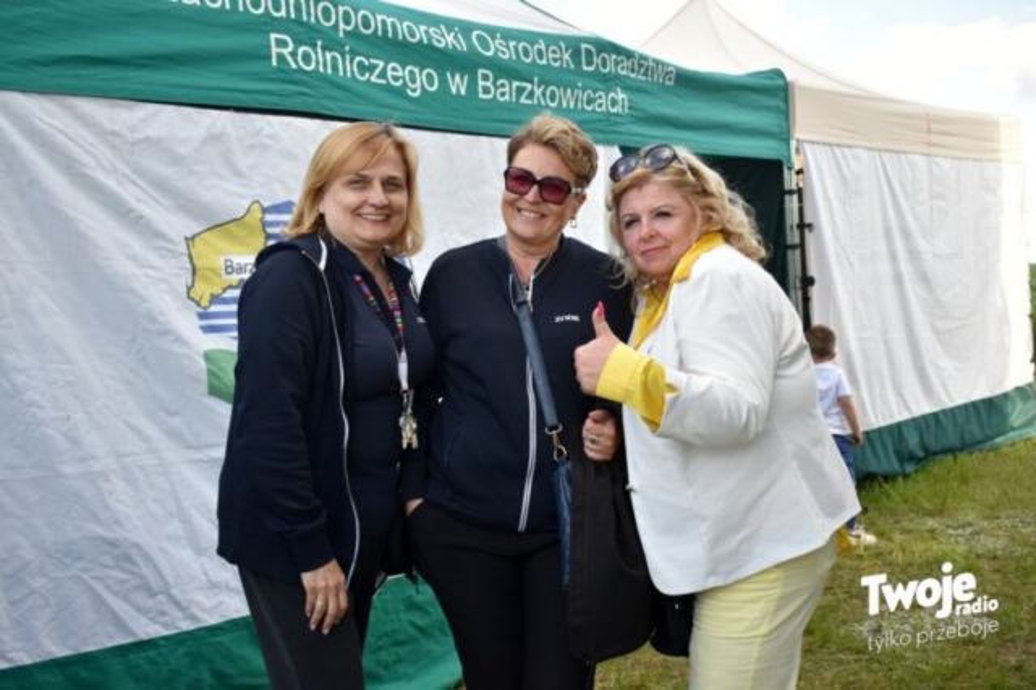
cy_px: 345
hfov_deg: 49.6
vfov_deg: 34.2
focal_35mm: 39
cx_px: 518
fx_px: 1122
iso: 800
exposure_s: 1/800
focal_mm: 26
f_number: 4
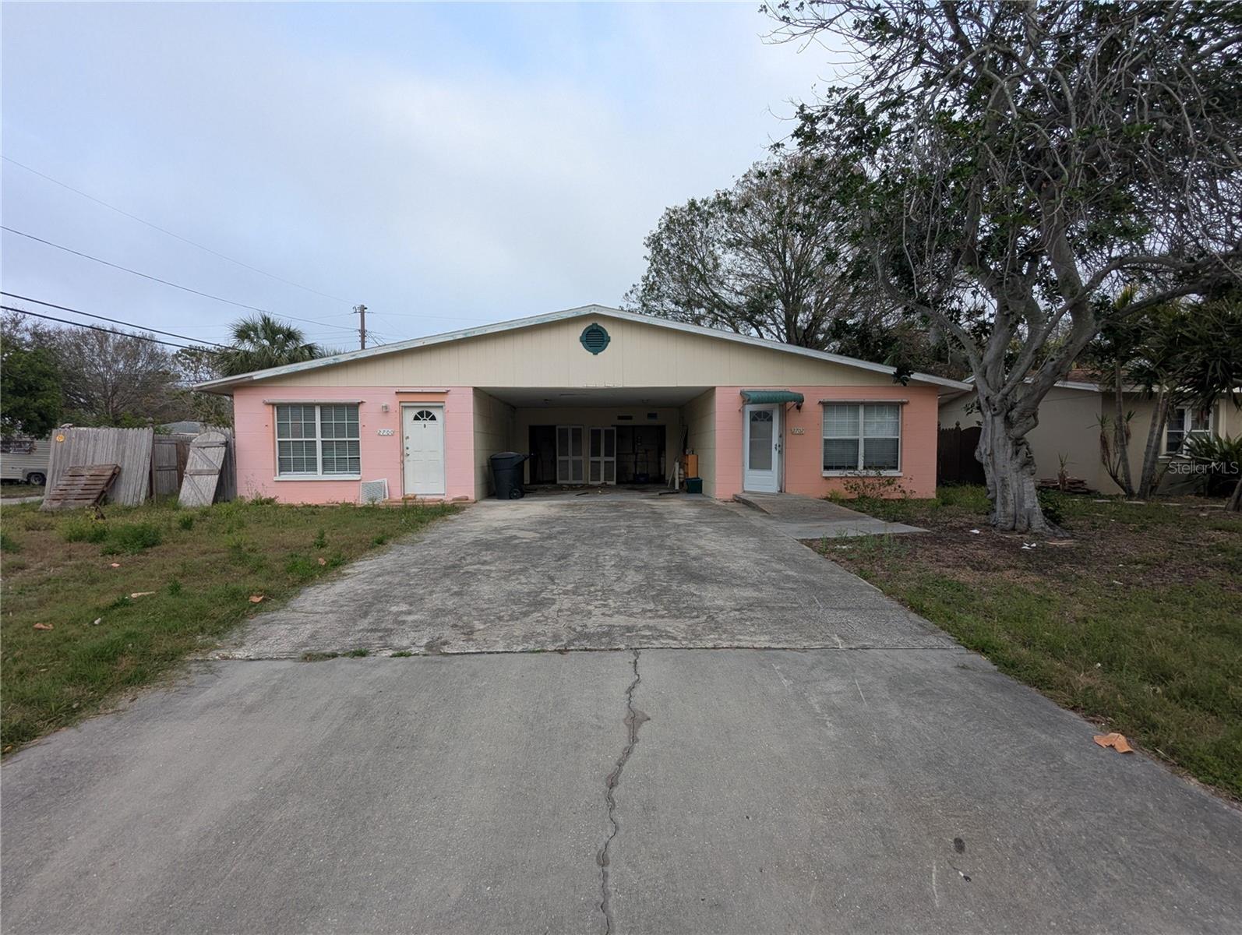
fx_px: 575
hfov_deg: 94.4
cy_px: 468
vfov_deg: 78.2
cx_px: 621
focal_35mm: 16
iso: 50
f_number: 2.2
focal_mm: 2.35
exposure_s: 1/356
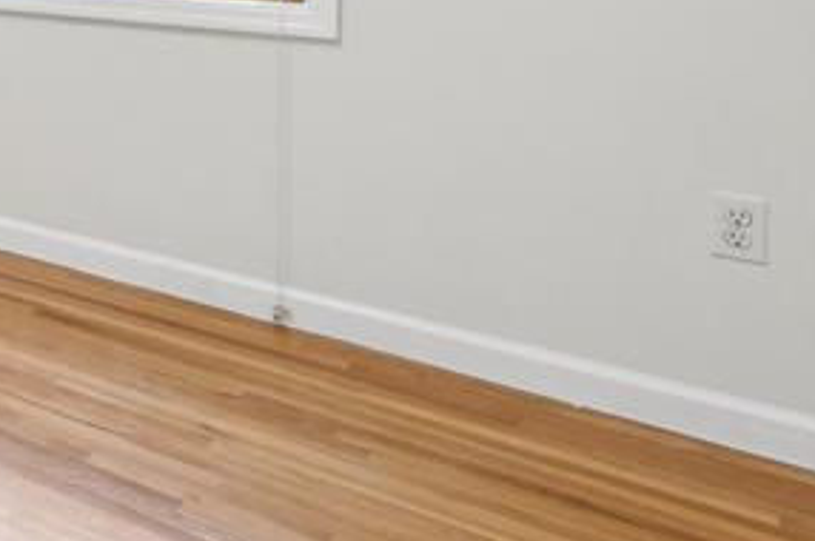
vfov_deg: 27.3
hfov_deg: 32.5
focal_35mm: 43
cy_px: -114
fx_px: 972
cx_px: -274
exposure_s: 1/10
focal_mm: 8
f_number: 8
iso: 250
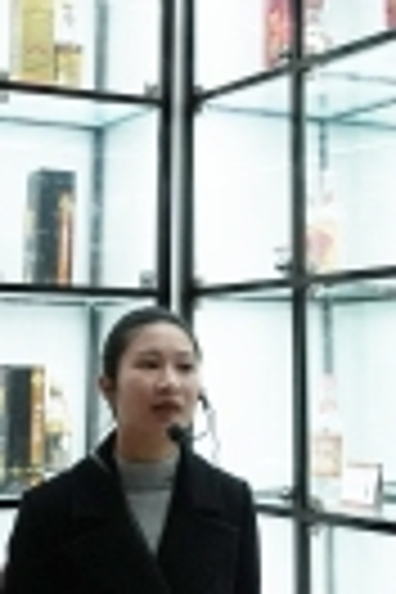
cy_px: -18
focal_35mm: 91
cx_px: 212
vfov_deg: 21.5
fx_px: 1501
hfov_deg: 15.0
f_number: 5
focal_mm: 20
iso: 4000
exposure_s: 1/200
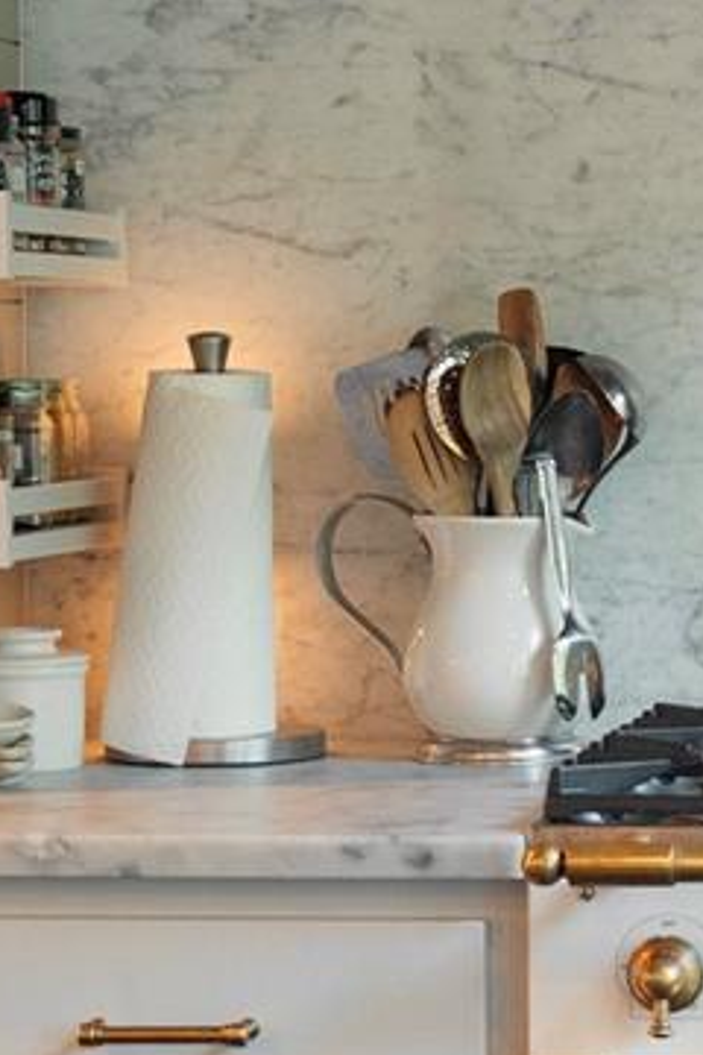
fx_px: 4640
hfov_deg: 8.4
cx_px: 1233
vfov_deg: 13.0
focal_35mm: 158
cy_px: 507
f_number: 2.8
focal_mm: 37.1
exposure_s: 1/40
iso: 2500
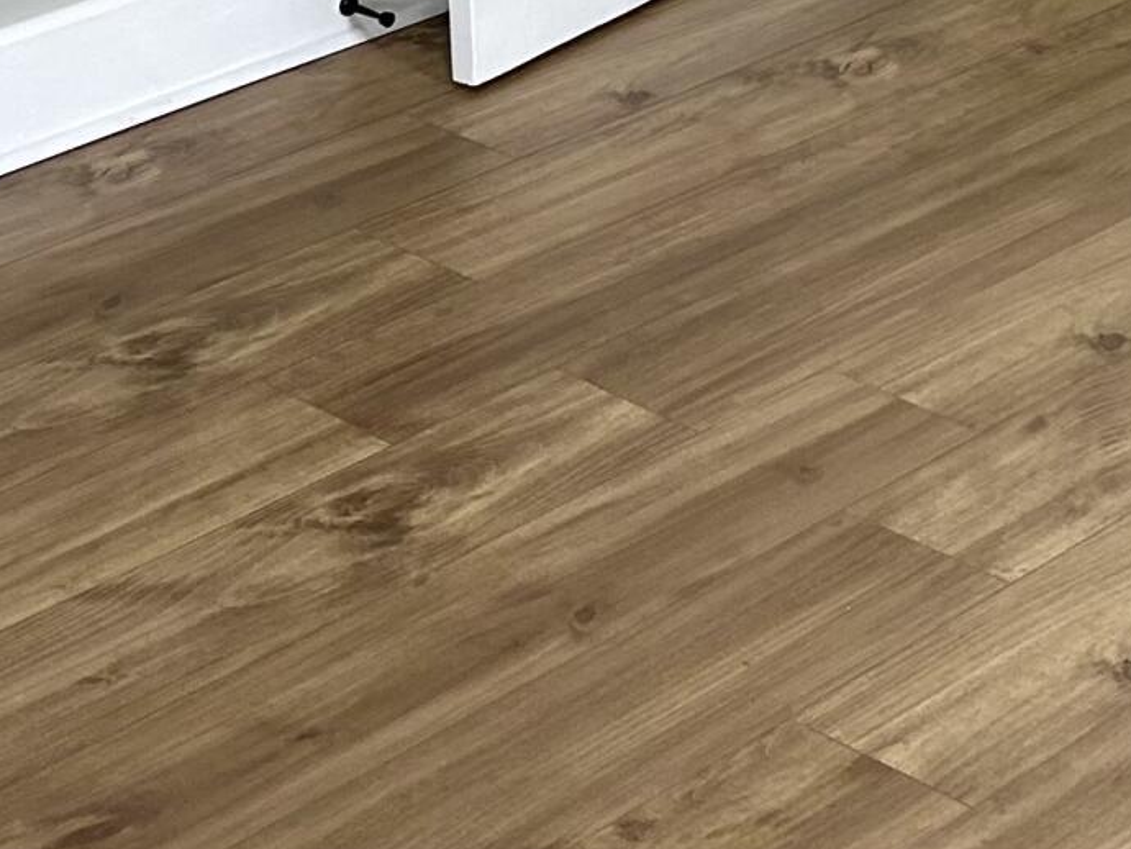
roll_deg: +1.2
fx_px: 3693
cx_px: 1016
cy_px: -439
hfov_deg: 17.2
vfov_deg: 12.4
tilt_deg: -14.9
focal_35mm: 113
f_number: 1.5
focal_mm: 5.7
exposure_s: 1/120
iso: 100
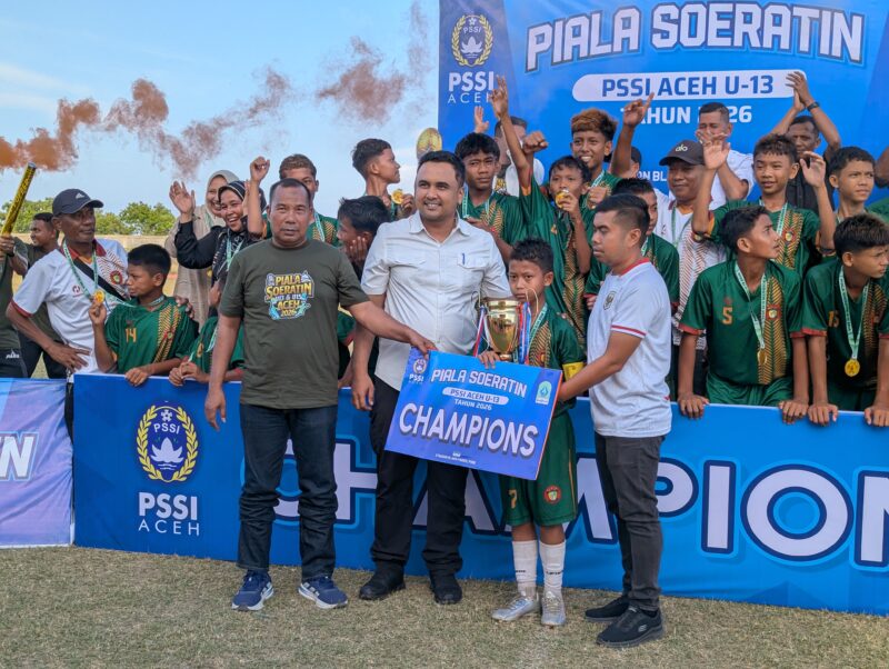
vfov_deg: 30.3
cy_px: 334
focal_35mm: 48
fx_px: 1234
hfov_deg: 39.6
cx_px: 444
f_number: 1.85
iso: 49
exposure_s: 1/904
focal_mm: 6.81
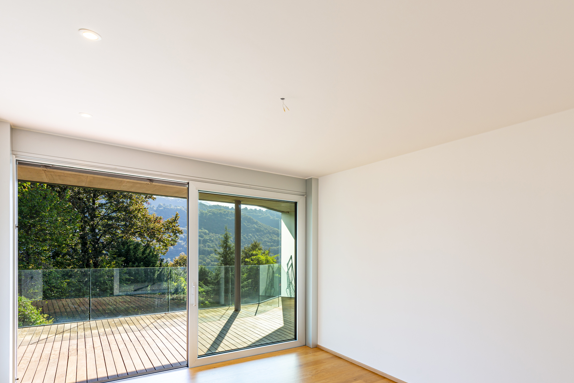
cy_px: 233
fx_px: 319
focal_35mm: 20
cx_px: 357
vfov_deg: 61.3
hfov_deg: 82.5
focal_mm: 14
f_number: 9
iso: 100
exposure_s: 1/13
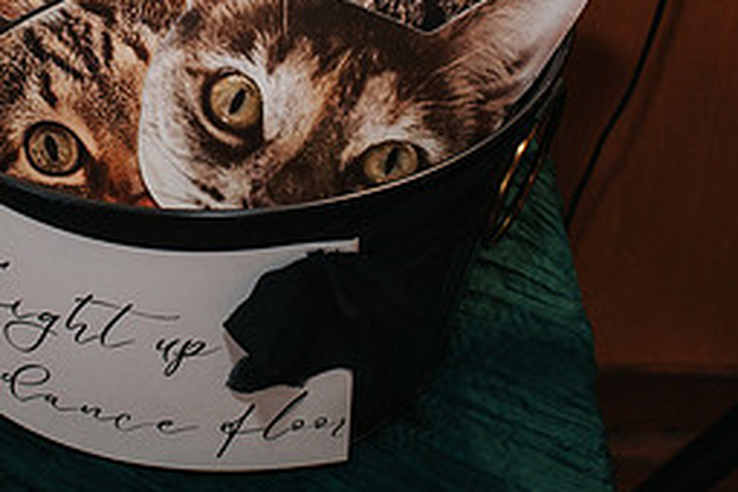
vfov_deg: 16.3
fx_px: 1701
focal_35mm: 83
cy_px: 104
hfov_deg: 24.2
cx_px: 182
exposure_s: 1/200
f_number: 4.5
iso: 800
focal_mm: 35
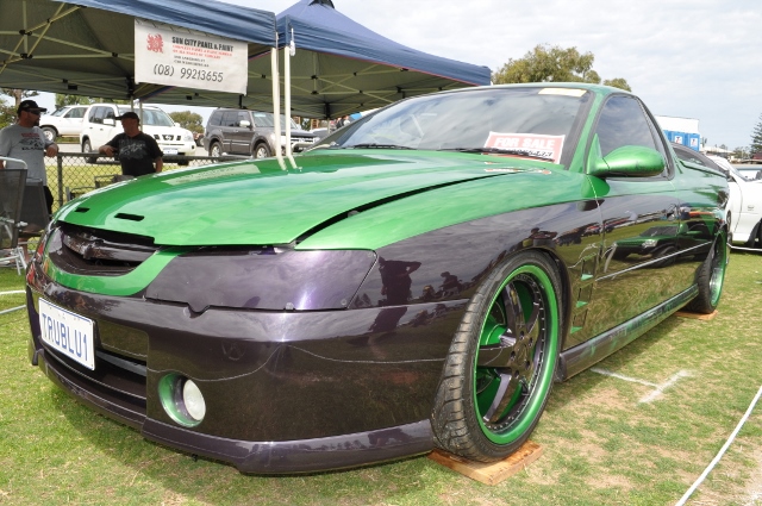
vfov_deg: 47.8
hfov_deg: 67.4
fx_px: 571
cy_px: 253
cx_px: 381
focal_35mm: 27
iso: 500
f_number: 16
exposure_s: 1/200
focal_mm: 18
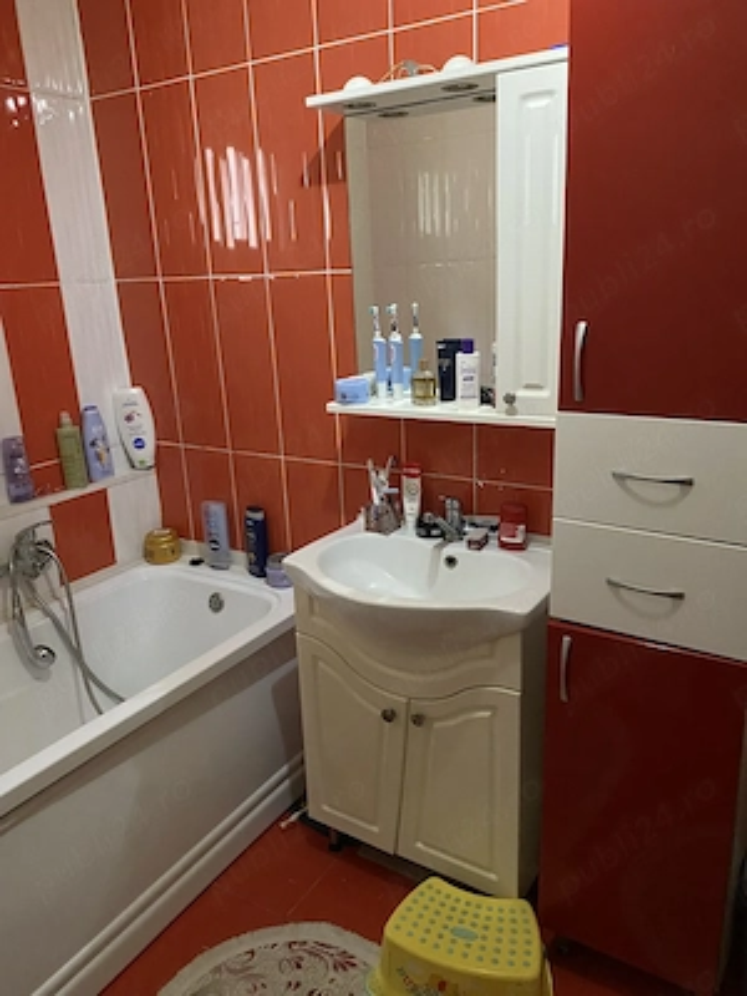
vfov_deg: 67.3
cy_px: 498
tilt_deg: -14.6
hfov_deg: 53.1
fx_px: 748
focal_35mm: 26
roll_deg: +3.8
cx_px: 374
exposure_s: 1/25
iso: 640
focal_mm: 4.25
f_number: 1.8
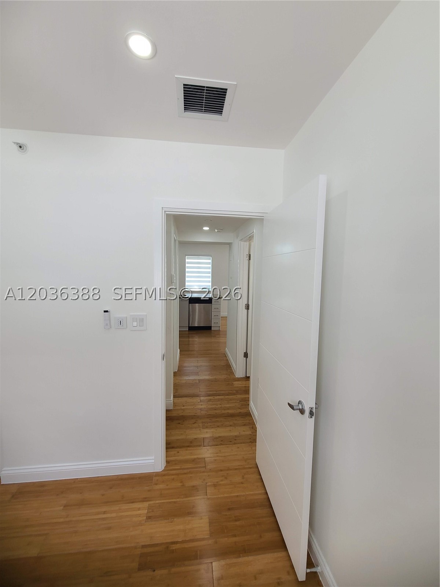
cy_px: 294
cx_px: 220
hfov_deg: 89.9
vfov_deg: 106.2
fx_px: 220
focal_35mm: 13
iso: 80
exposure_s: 1/120
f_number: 2.2
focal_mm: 2.2
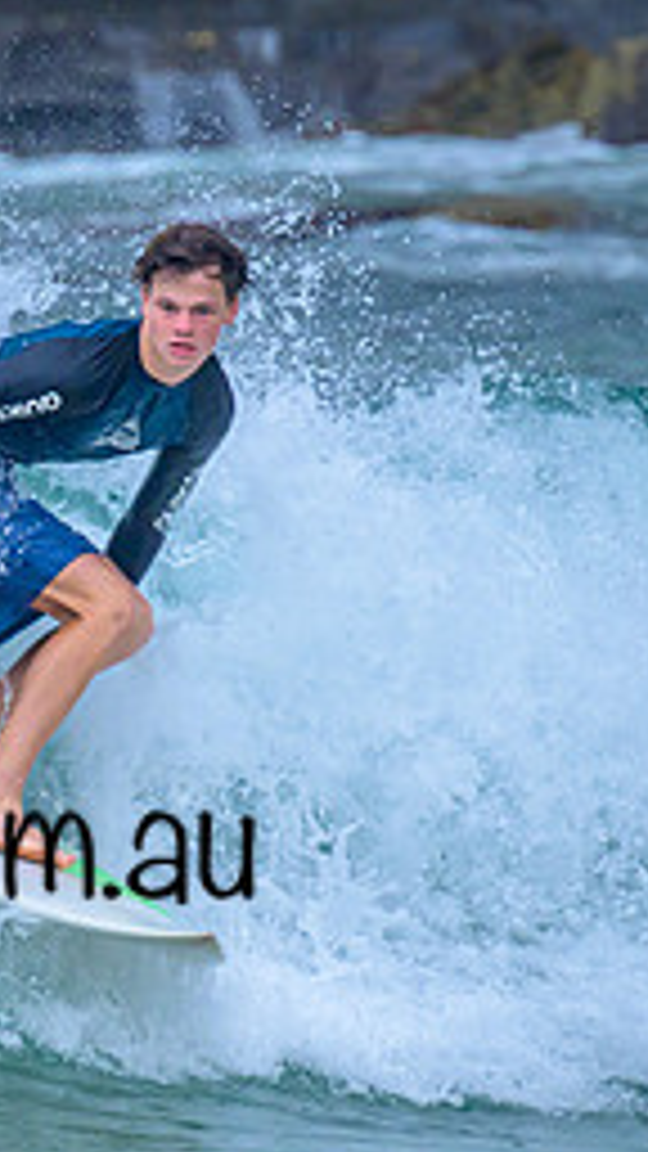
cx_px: -324
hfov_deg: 0.7
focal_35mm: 1824
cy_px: 647
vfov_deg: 1.2
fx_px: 55717
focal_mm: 560
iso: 1400
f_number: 8
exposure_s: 1/2000
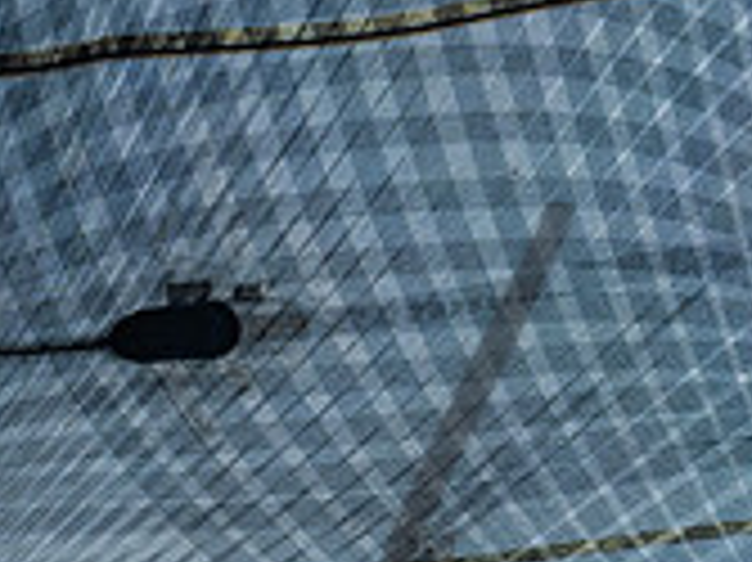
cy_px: 805
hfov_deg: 4.3
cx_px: 87
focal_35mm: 462
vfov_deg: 3.2
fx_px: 10029
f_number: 6.3
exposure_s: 1/1250
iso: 160
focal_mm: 89
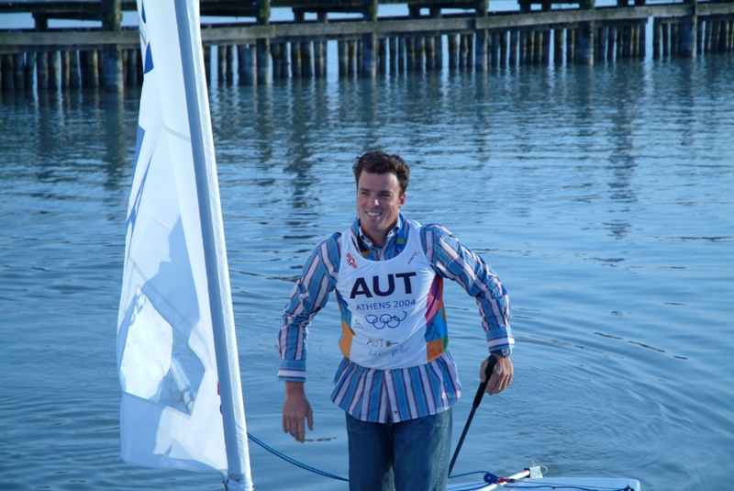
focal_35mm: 105
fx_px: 2143
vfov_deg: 13.1
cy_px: 246
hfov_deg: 19.4
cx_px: 367
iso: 100
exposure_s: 1/250
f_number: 5.6
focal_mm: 70
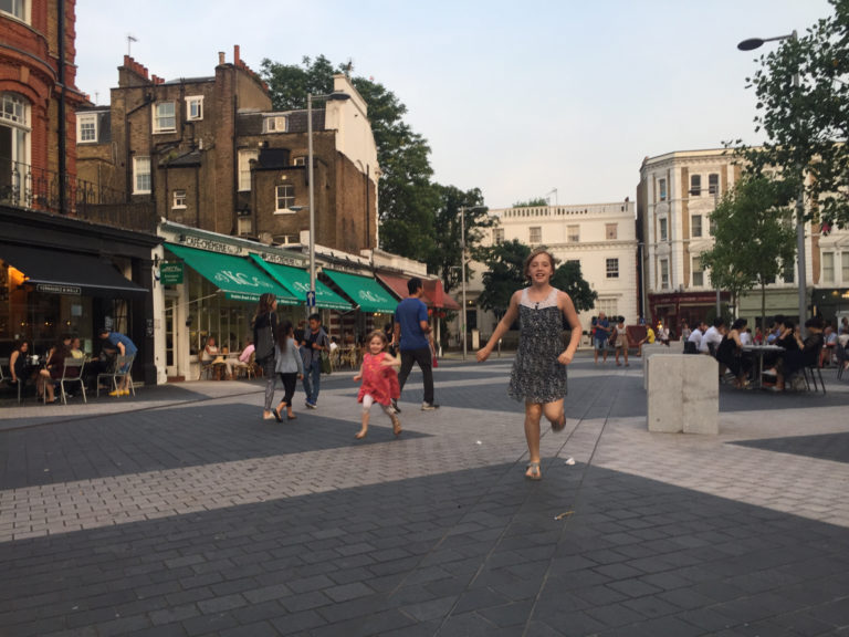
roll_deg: +0.5
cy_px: 318
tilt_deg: +0.2
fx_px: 711
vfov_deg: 48.2
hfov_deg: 61.7
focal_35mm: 29
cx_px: 424
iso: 50
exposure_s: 1/100
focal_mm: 4.15
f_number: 2.2
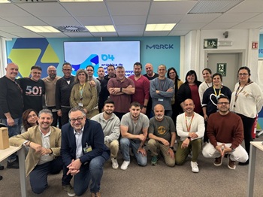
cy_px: 98
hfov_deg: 67.3
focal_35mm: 26
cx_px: 132
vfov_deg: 53.0
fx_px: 197
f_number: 1.6
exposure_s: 1/100
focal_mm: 5.96
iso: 125
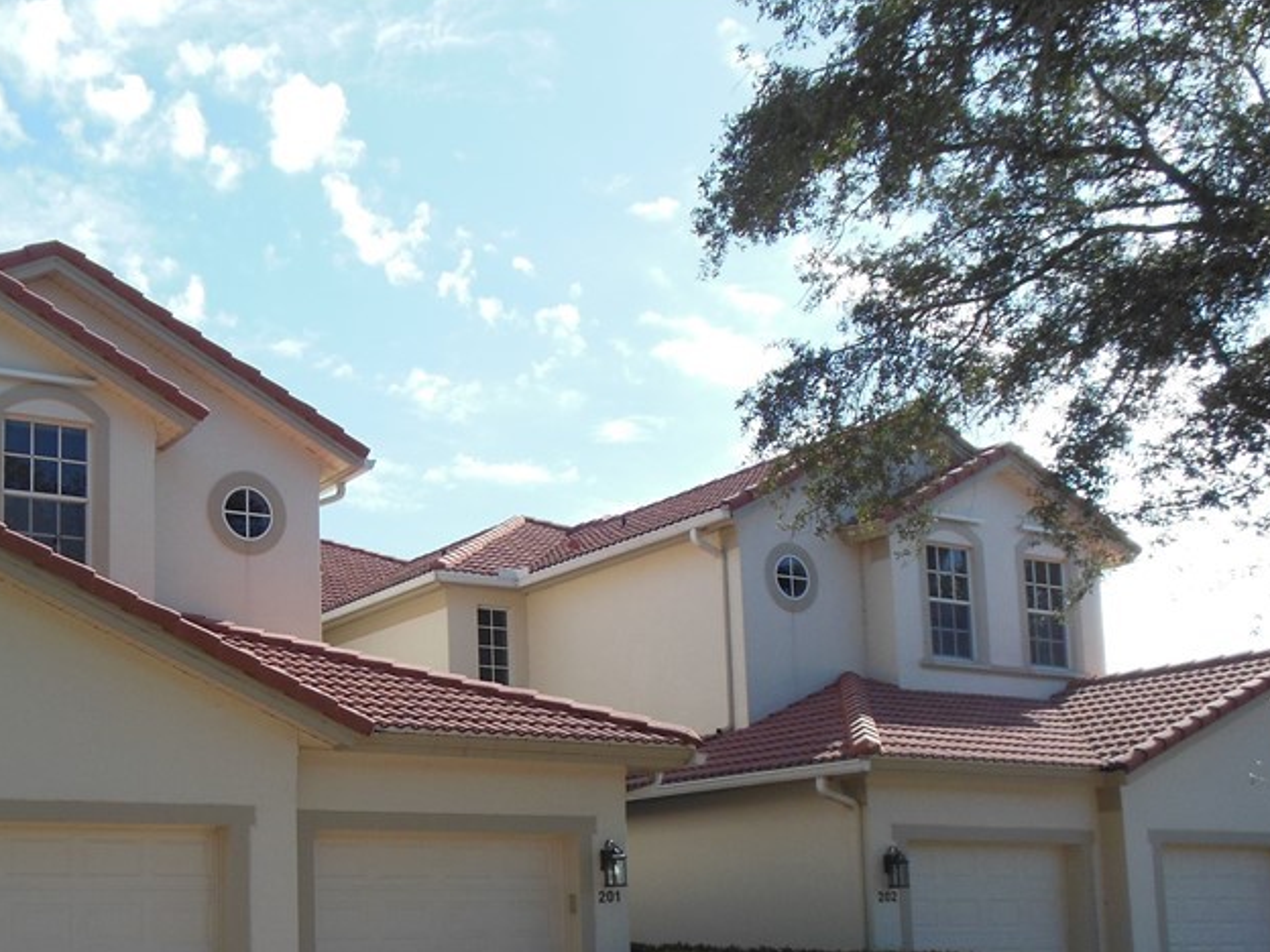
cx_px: 287
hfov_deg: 44.0
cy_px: 759
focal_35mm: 41
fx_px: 1504
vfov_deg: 34.1
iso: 125
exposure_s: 1/1250
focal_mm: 4.5
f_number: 3.2
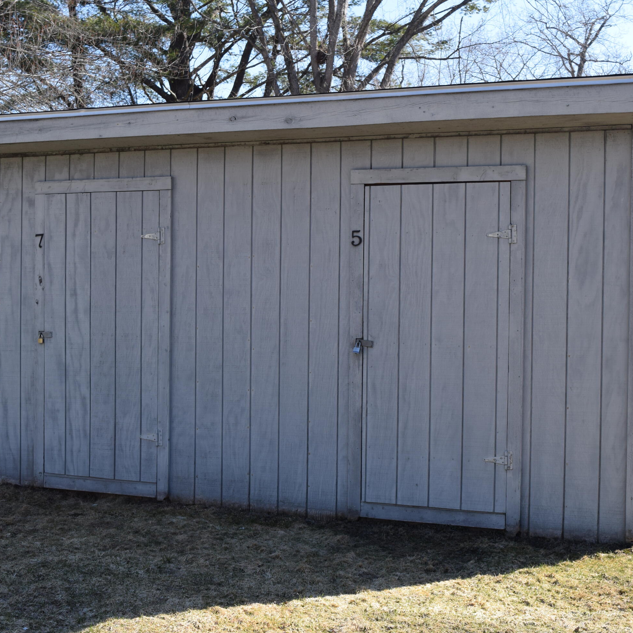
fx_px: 1089
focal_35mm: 53
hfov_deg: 32.4
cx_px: 342
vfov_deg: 32.4
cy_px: 311
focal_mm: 27
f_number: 8
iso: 200
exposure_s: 1/250
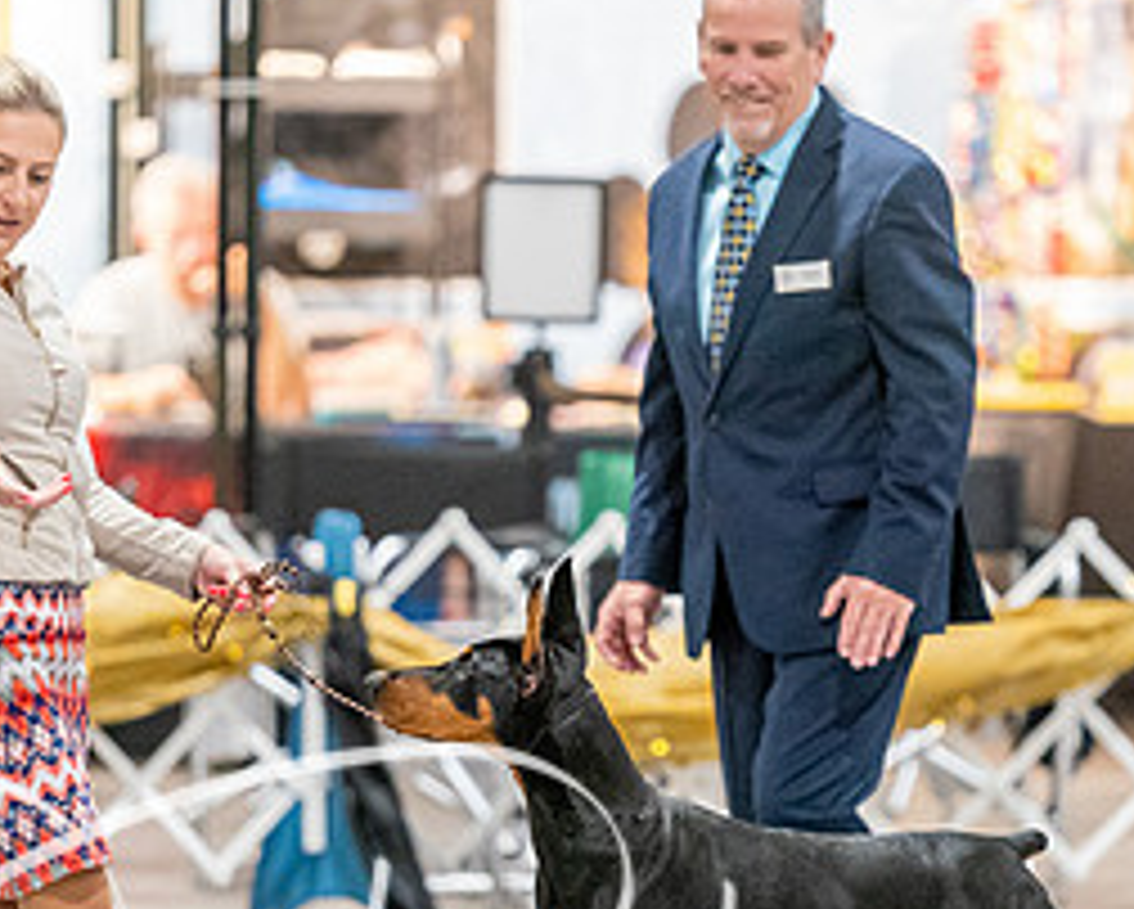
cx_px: 684
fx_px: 14510
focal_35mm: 432
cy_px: 587
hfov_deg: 4.5
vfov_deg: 3.6
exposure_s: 1/250
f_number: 2.8
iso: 6400
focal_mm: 200
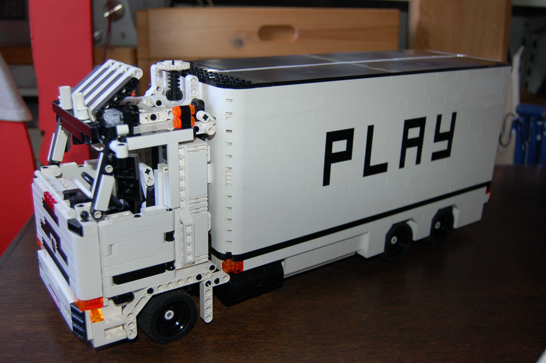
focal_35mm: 36
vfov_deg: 36.8
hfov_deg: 53.2
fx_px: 546
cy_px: 182
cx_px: 273
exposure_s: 1/60
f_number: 4
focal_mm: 24
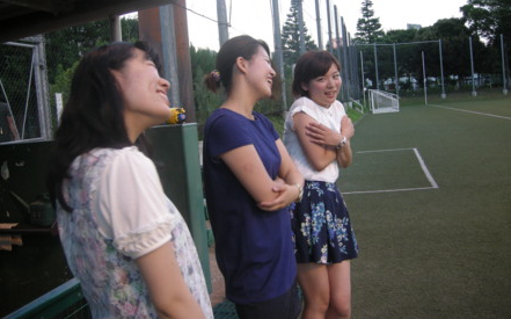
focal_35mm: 39
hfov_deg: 50.4
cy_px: 138
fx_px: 543
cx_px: 255
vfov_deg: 32.7
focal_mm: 7.5
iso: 101
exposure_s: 1/46.3
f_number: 2.7
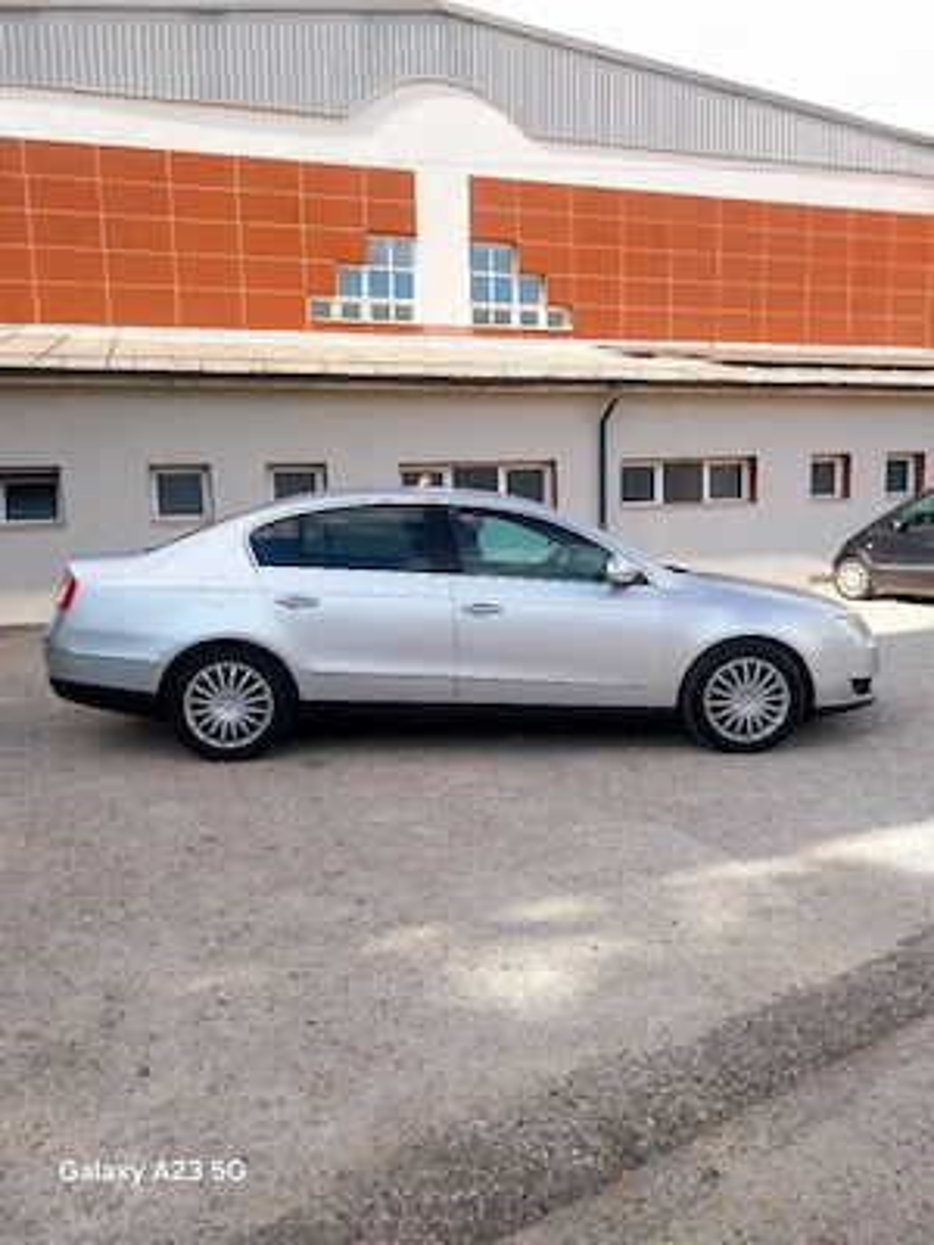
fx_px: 935
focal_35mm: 26
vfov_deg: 67.3
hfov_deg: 53.1
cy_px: 622
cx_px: 467
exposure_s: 1/769
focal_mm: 4
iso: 25
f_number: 1.8
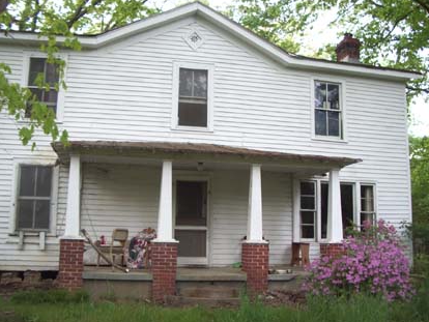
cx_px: 198
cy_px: 172
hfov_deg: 48.9
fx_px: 471
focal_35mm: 38
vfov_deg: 37.7
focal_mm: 5.8
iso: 100
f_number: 2.6
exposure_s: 1/50
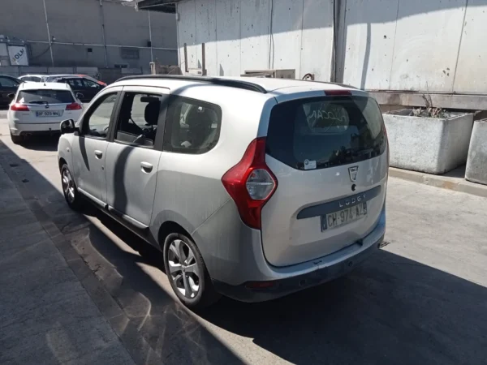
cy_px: 182
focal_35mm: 28
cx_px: 244
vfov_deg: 49.7
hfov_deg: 63.4
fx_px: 394
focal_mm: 3.46
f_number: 2.2
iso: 100
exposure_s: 1/946
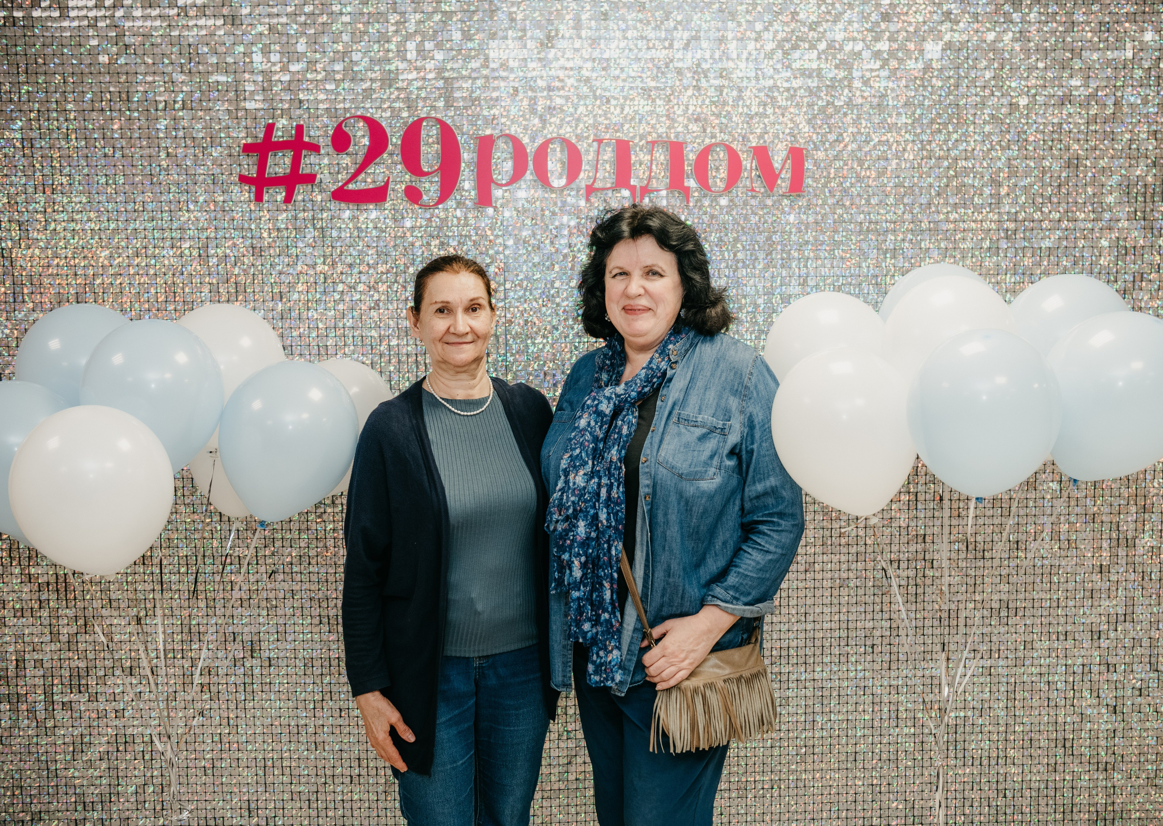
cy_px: 409
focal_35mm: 42
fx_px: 1392
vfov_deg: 33.0
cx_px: 625
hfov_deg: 45.3
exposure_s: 1/160
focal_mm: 38
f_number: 4
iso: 400
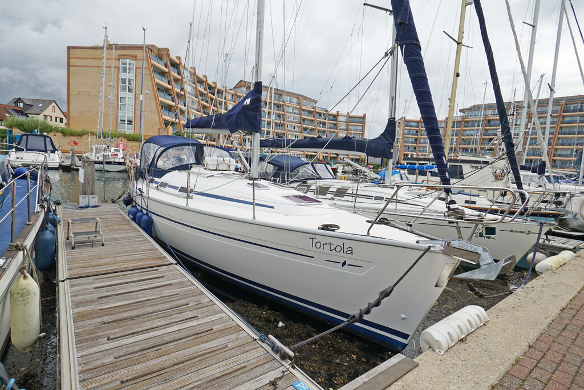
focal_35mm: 18
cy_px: 195
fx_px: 292
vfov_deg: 67.4
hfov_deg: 90.0
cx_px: 292
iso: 100
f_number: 10
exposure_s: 1/125
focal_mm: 12
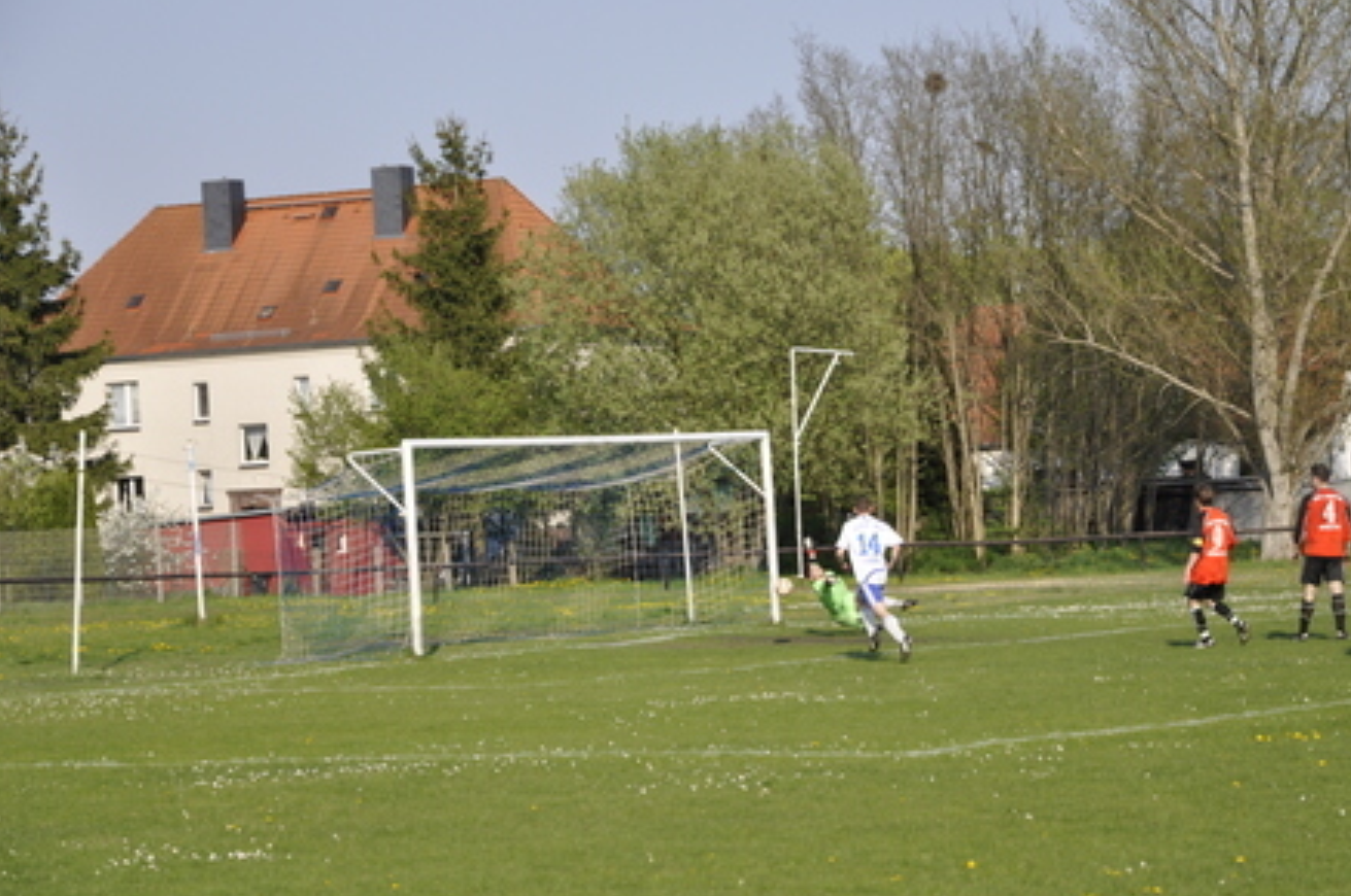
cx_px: 745
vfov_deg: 12.2
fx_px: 4181
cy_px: 439
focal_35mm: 112
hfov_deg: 18.4
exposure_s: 1/1600
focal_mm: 65
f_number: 5.6
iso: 400
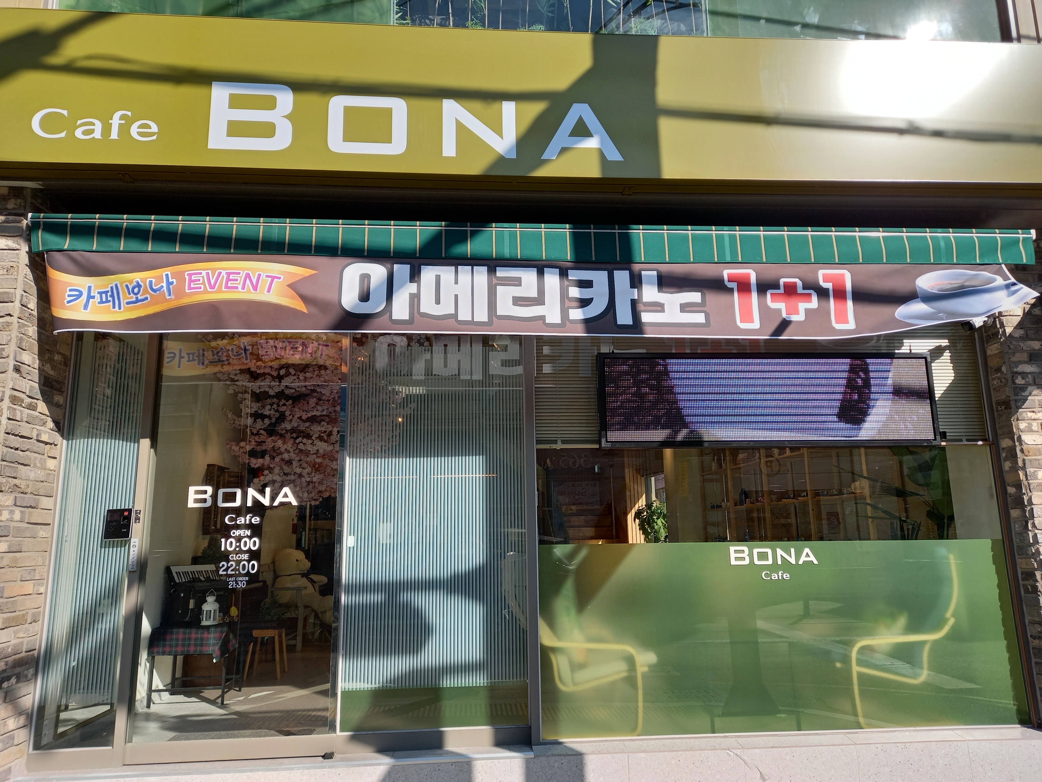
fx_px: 753
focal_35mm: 25
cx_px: 521
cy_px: 391
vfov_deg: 54.9
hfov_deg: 69.4
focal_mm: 4.6
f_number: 2
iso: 25
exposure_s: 1/393
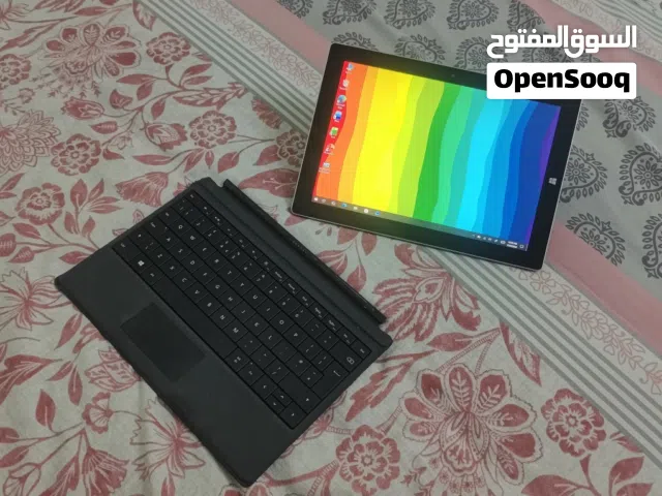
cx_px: 331
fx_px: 593
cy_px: 248
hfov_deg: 58.4
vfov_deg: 45.4
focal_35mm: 31
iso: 160
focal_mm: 6.06
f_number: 1.8
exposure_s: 1/54
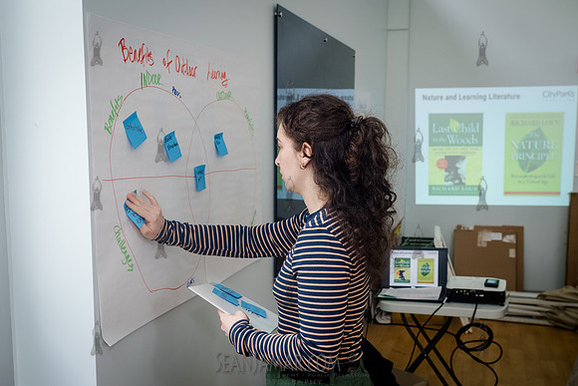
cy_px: 226
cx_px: 308
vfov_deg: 31.1
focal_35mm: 43
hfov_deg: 45.4
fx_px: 691
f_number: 5.6
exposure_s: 1/200
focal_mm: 35
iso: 1250
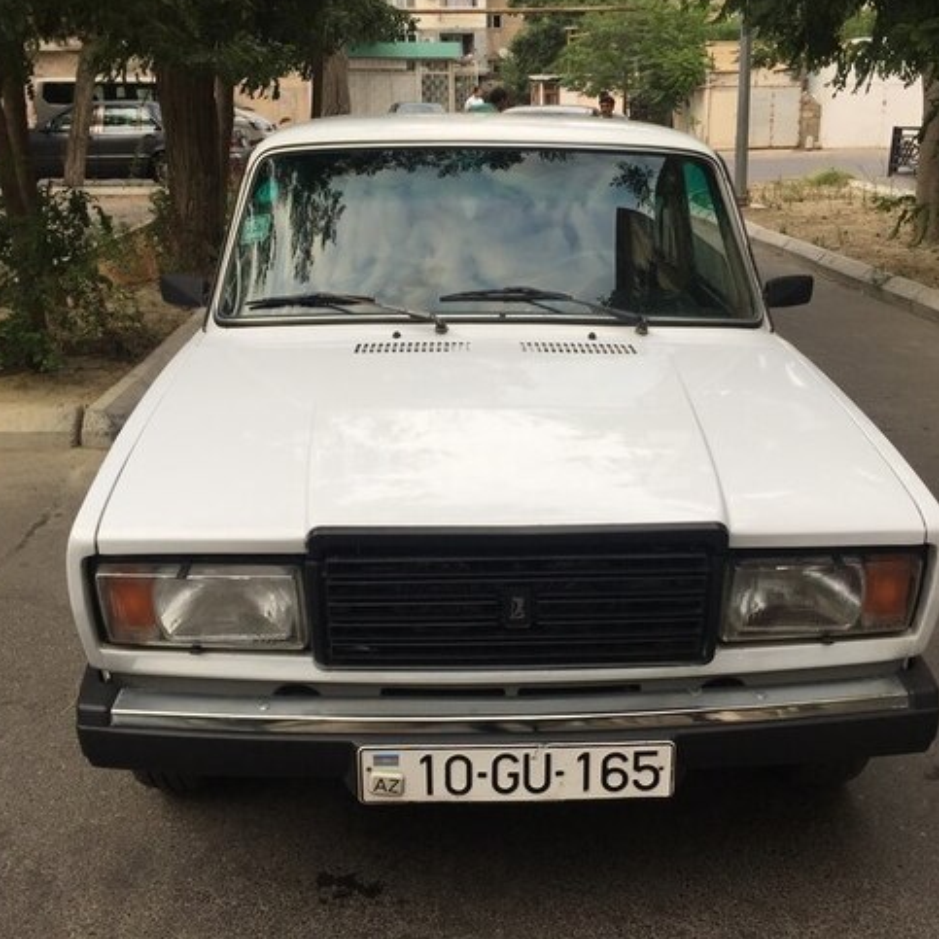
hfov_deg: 47.2
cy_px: 460
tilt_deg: -16.5
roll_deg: -0.4
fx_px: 1074
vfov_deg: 47.2
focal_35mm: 35
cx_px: 492
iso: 32
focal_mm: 4.15
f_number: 2.2
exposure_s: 1/100
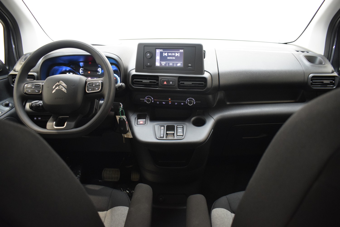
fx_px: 255
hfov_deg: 67.4
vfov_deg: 47.9
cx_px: 170
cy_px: 114
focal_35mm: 27
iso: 2200
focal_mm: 18
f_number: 3.5
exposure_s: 1/30
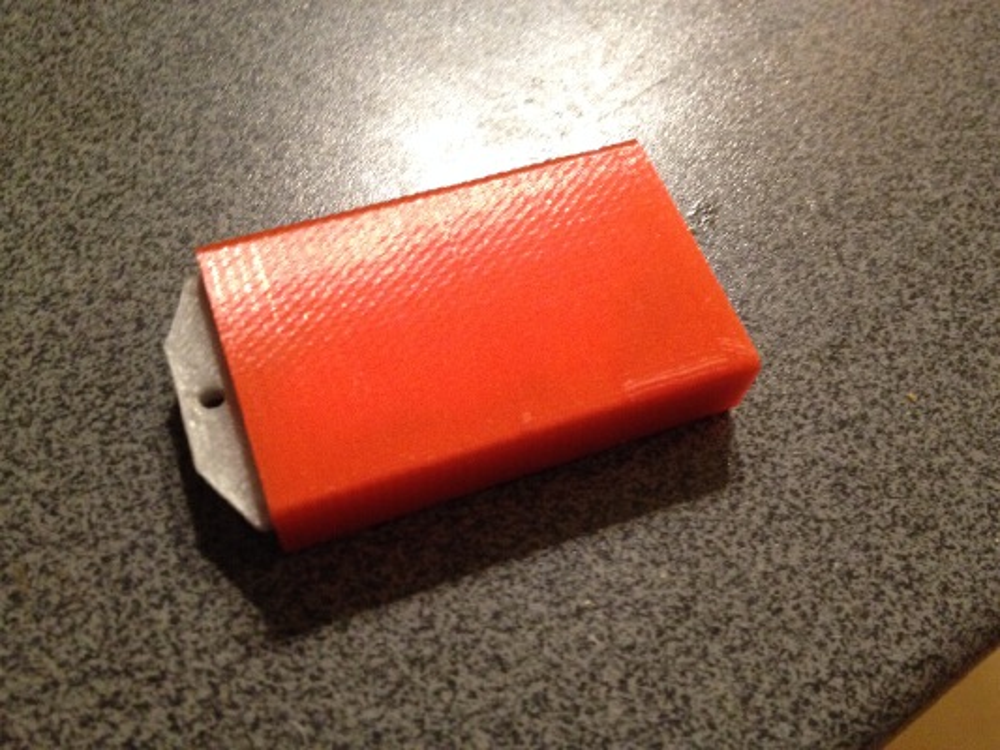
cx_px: 500
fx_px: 1011
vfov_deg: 40.7
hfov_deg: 52.6
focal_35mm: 35
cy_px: 375
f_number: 2.4
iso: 400
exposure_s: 1/17
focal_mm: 4.28
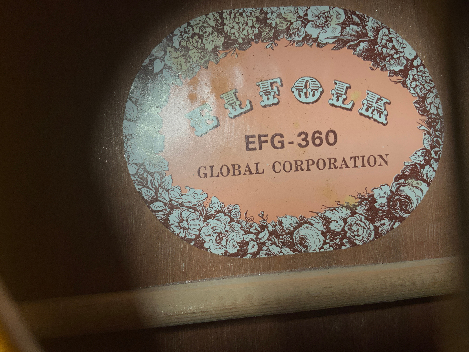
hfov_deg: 61.7
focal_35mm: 29
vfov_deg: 48.2
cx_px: 234
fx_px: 393
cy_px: 176
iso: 25
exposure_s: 1/156
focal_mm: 3
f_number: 1.8
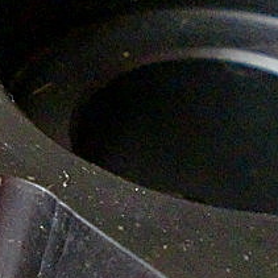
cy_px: 271
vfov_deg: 18.1
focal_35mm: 94
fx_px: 854
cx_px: 36
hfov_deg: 18.2
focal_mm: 6.3
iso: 1250
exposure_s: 1/60
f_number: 3.1
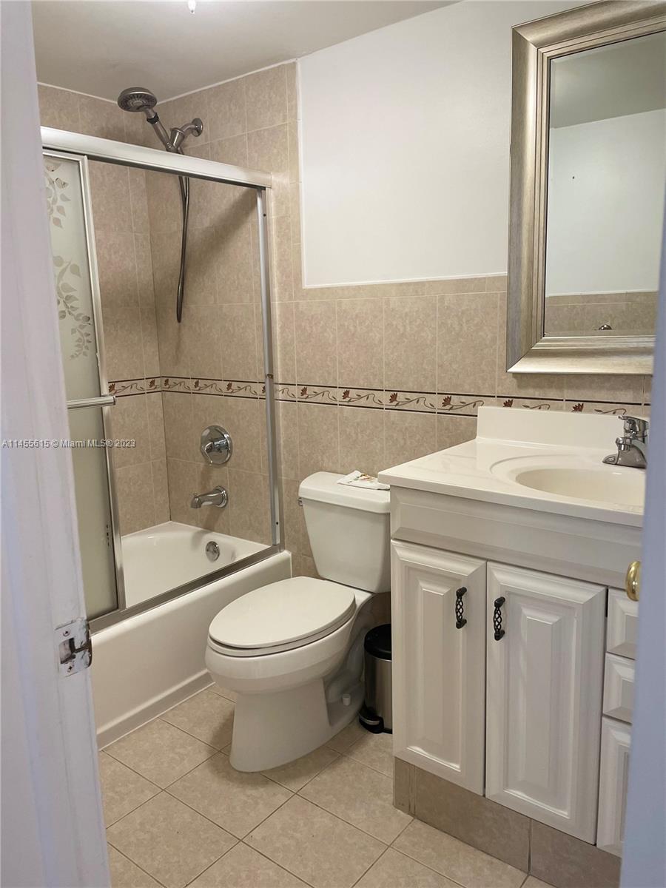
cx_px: 333
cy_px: 444
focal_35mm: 26
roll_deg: +1.3
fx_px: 667
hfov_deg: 53.1
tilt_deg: -9.3
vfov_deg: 67.3
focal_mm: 4.2
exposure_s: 1/60
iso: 125
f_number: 1.6
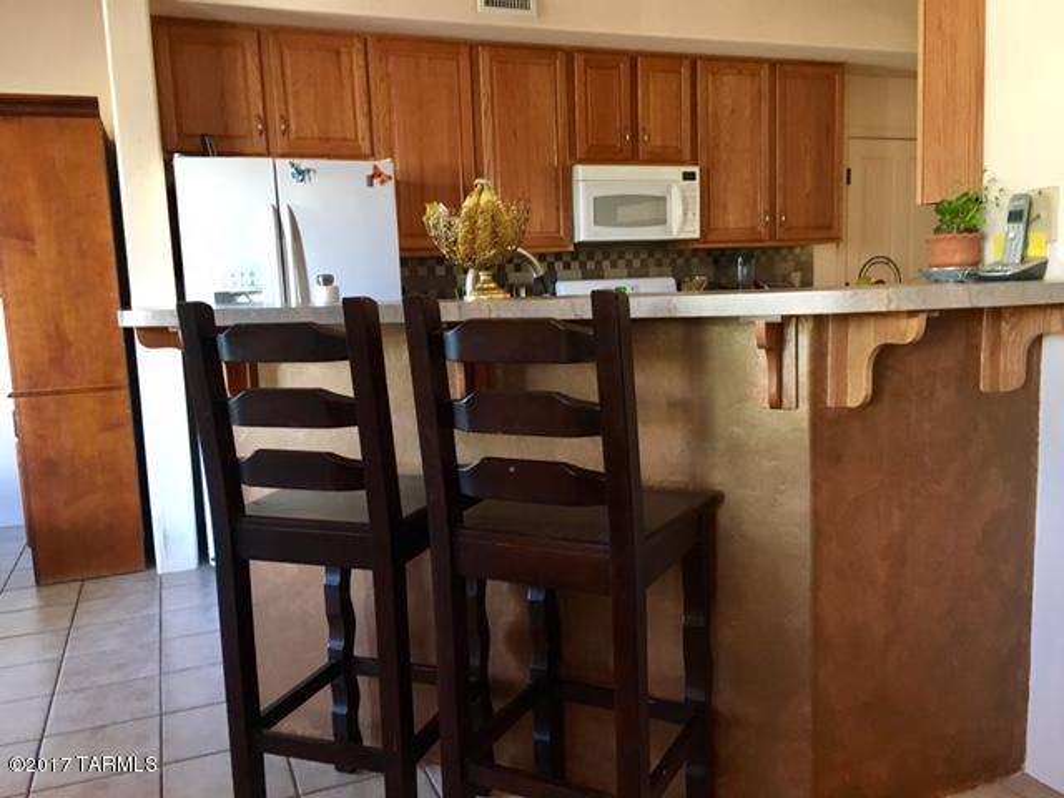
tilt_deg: -6.8
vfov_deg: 48.2
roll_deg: +3.3
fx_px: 891
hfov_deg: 61.7
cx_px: 532
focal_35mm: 29
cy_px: 399
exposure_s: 1/24
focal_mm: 4.15
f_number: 2.2
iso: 200
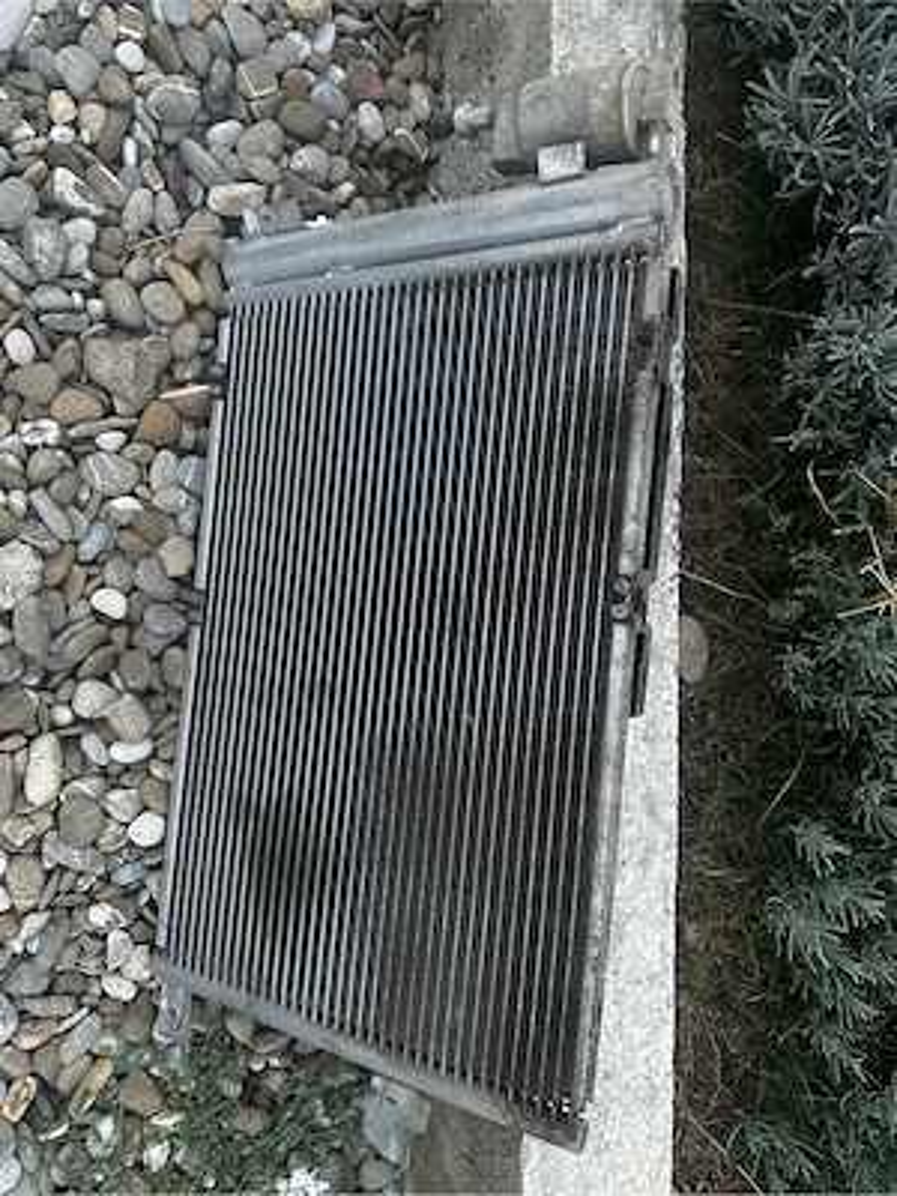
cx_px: 448
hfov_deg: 56.8
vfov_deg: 71.6
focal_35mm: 24
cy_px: 598
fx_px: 829
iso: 640
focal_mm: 6.86
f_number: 1.78
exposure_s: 1/60
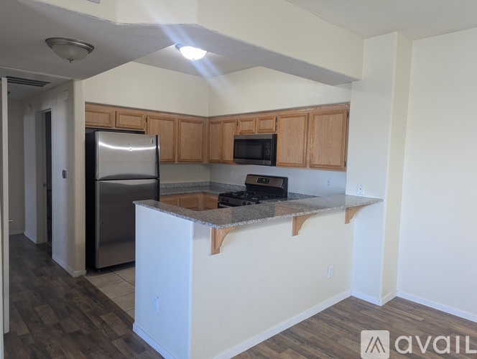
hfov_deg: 71.5
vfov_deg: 56.9
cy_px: 180
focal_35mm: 24
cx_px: 238
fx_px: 331
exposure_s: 1/37.4
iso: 87
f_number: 1.85
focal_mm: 6.81
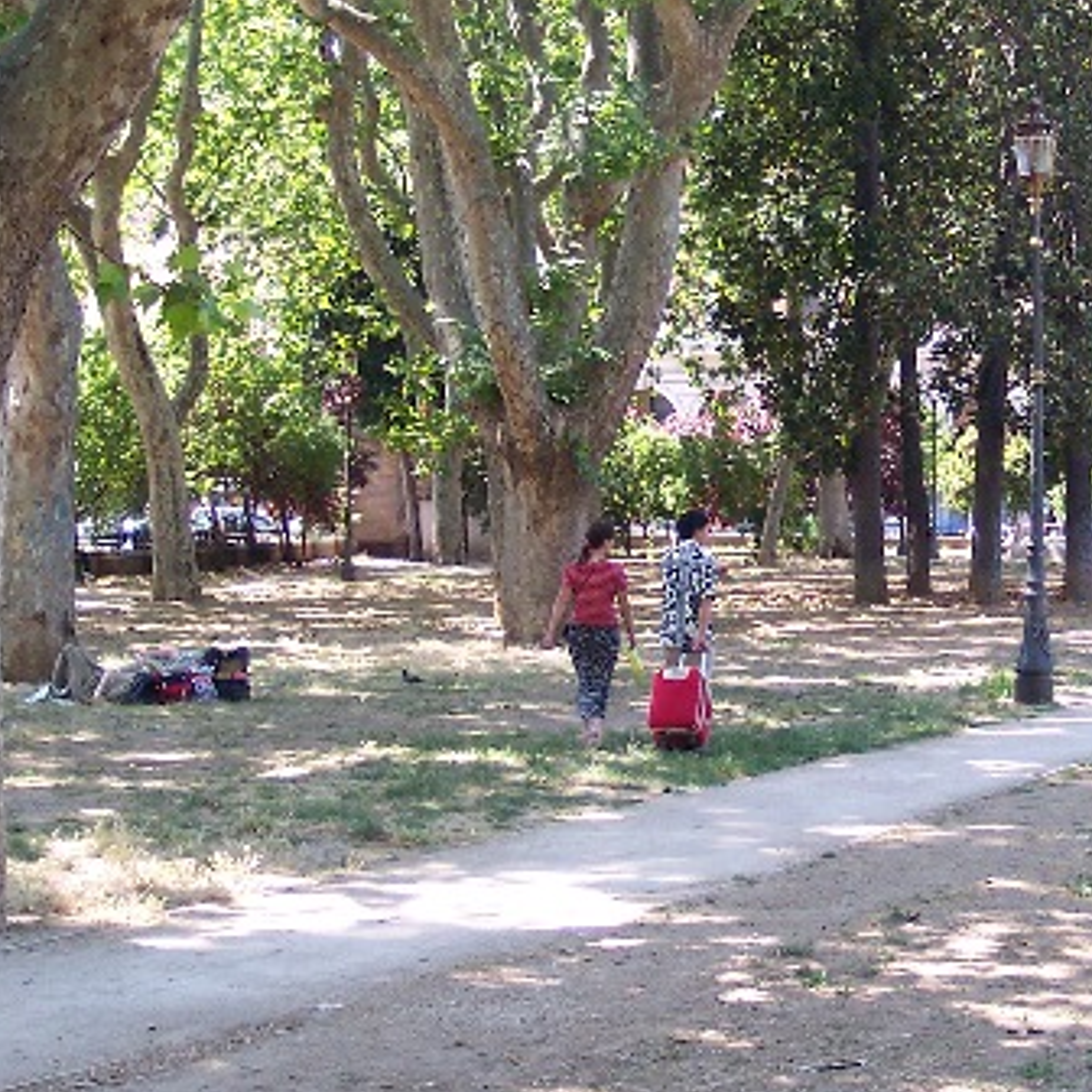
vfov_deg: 21.6
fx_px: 2855
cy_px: 367
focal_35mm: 80
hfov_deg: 21.5
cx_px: 816
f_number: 2.8
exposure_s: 1/180
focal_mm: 8
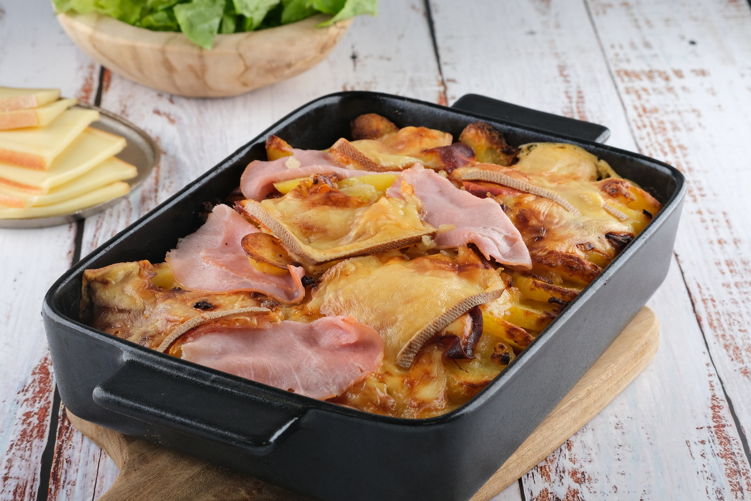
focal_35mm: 90
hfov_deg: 22.6
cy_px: 250
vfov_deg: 15.2
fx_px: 1877
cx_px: 376
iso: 200
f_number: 11
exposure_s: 1/30
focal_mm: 60
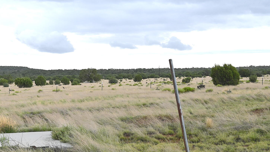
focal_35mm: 65
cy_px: 115
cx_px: 65
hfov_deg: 31.7
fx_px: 465
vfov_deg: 18.4
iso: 125
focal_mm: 30
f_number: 5.6
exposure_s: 1/250
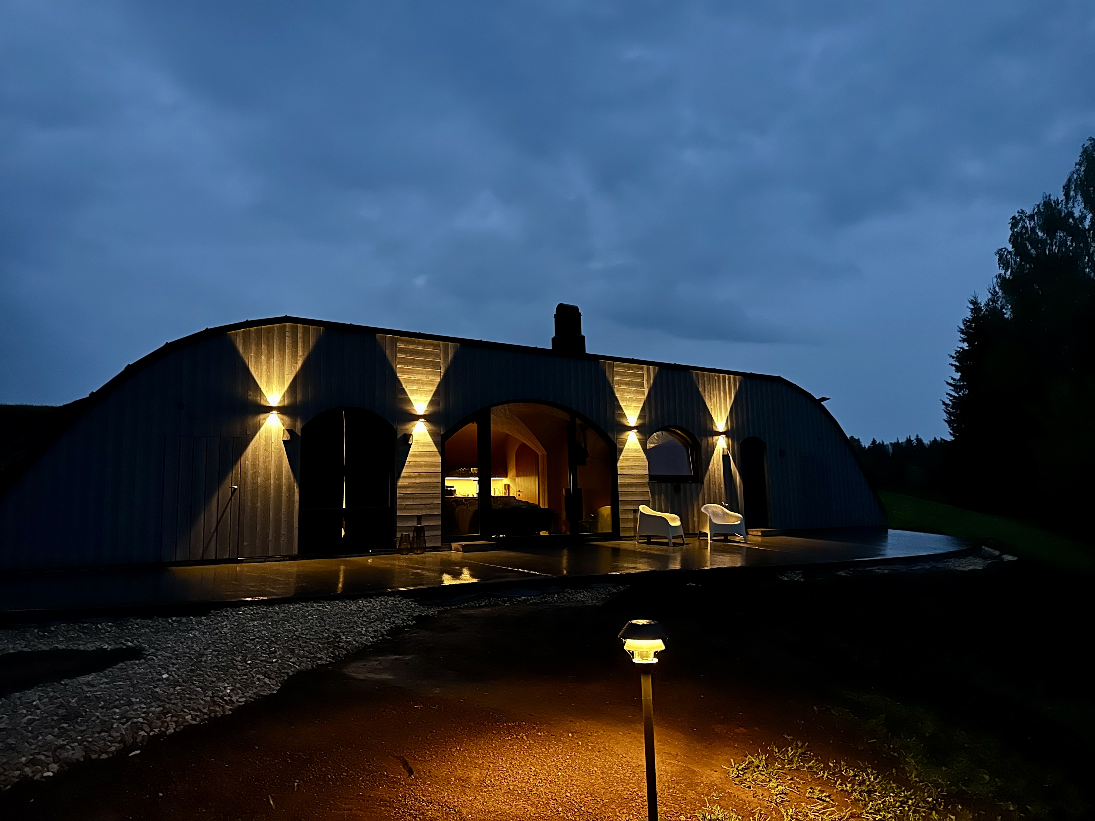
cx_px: 548
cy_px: 410
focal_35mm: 24
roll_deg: +1.3
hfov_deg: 71.6
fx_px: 759
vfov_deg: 56.8
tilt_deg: +6.9
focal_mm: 6.86
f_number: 1.78
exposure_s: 1/18
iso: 2000
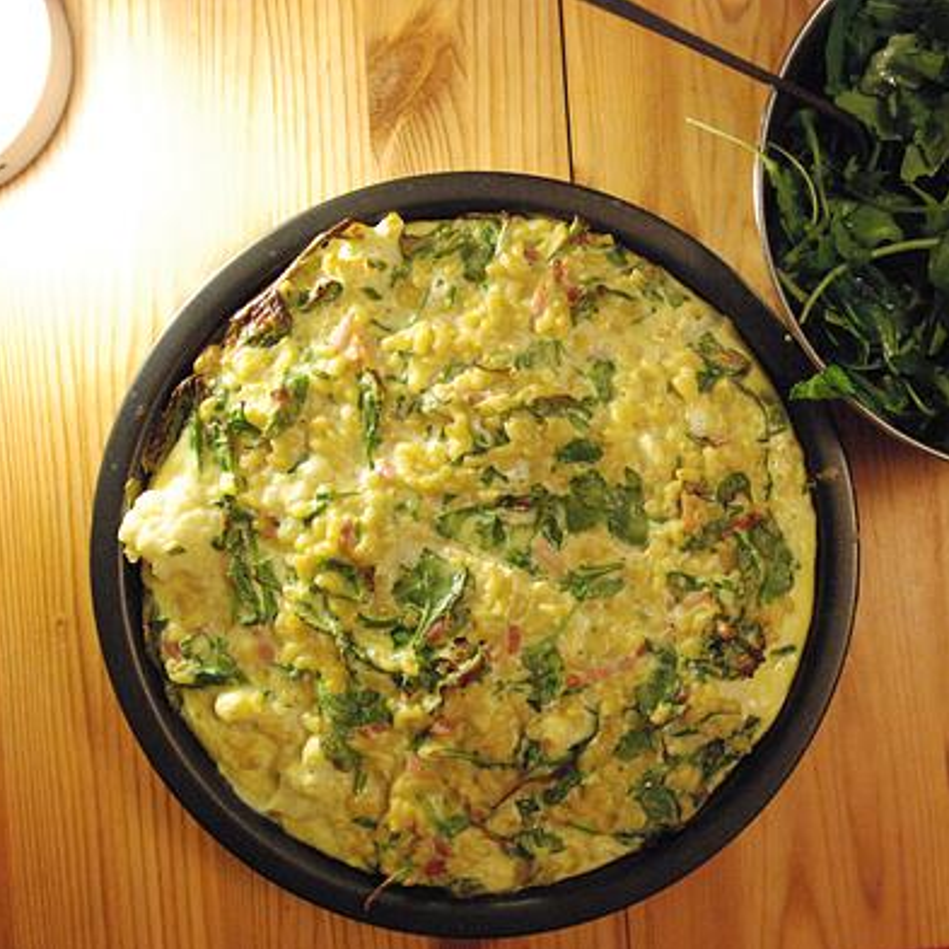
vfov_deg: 42.8
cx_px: 712
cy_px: 483
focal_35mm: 39
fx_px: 1210
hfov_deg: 41.6
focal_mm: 20
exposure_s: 1/80
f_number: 2.8
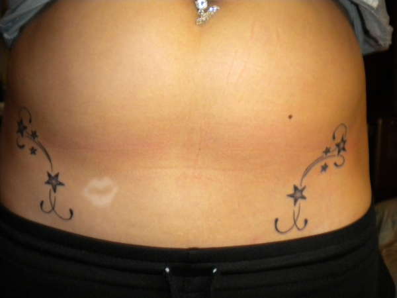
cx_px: 198
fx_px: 401
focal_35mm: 35
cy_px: 149
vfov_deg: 40.7
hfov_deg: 52.6
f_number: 3.1
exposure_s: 1/30
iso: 400
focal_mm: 6.3
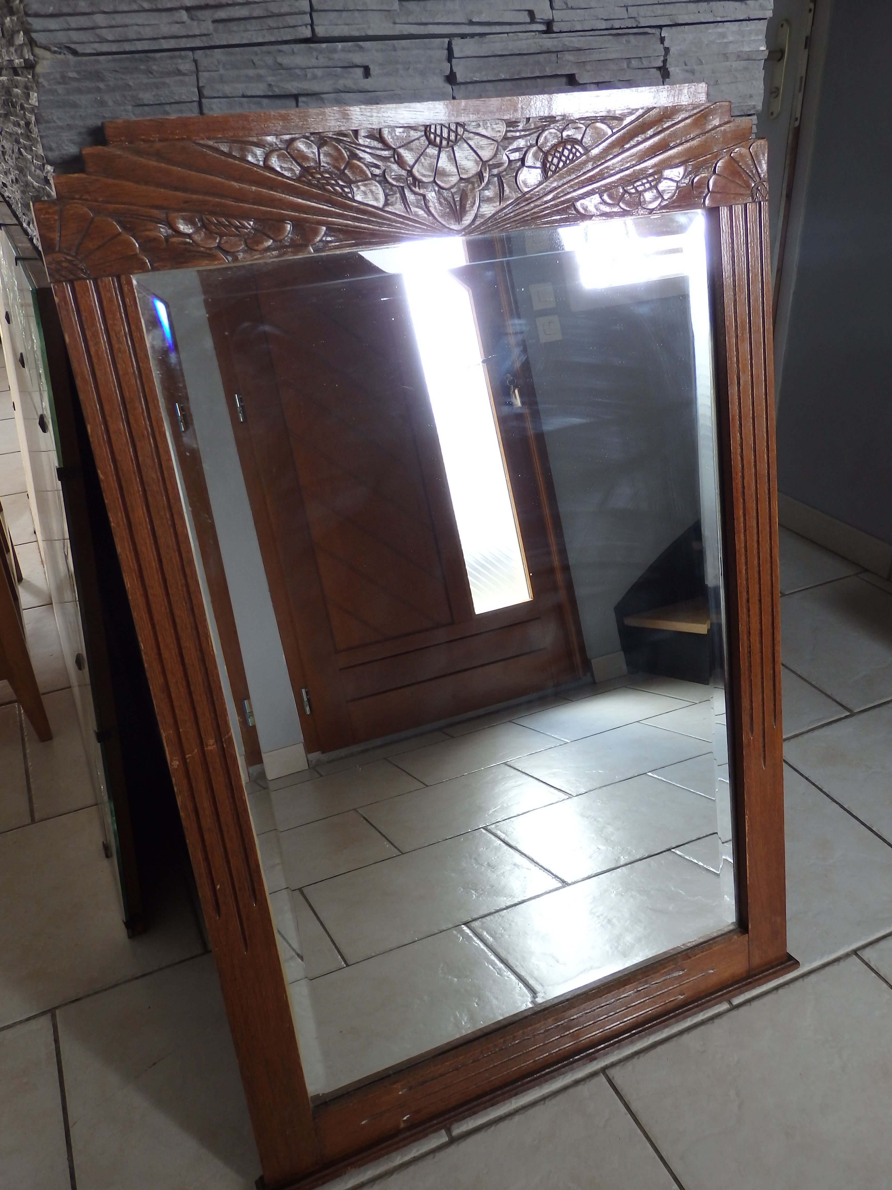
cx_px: 446
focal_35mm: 27
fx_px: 928
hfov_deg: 51.4
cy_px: 595
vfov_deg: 65.3
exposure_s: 1/30
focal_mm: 5
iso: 160
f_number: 3.2
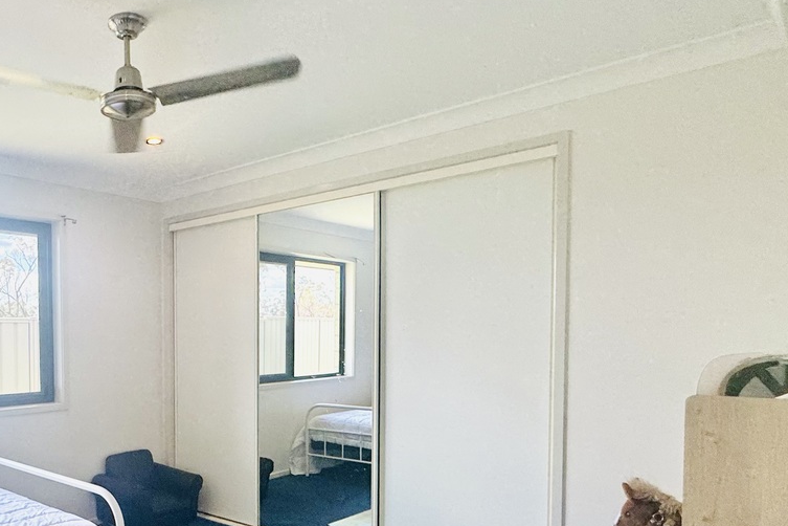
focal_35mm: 29
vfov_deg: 44.1
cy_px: 366
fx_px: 635
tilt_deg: -2.5
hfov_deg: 58.0
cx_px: 140
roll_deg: +0.0
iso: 160
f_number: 2.2
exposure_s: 1/100
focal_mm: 2.22
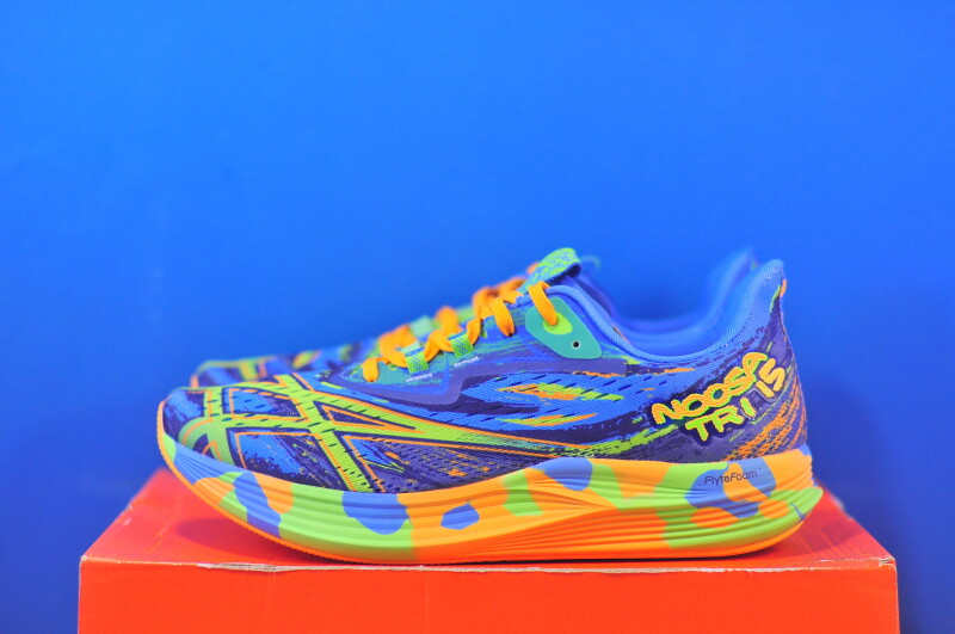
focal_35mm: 75
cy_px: 317
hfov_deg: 27.0
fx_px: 1987
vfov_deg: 18.1
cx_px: 478
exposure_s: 1/320
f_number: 2.2
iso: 250
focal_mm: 50
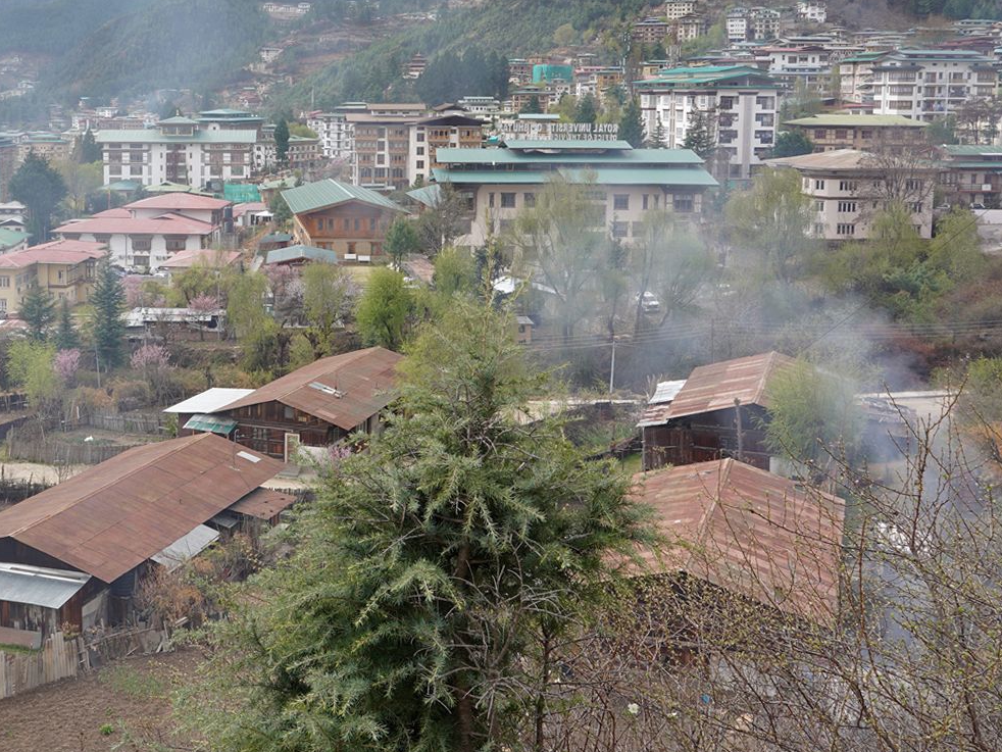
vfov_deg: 30.5
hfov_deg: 39.2
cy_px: 220
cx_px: 233
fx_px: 1361
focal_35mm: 47
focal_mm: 24
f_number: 10
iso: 100
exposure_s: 1/100
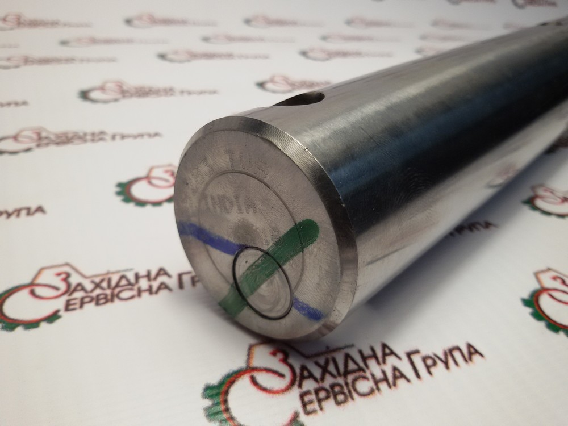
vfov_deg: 45.4
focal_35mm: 31
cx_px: 284
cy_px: 213
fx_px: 509
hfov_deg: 58.4
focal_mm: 2.93
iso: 50
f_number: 2.4
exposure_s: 1/100
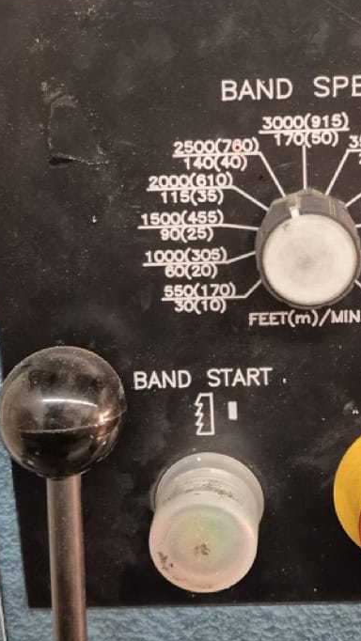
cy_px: 215
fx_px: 799
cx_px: 261
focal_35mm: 47
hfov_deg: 25.2
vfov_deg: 43.1
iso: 1000
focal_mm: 5.4
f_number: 1.8
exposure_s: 1/60
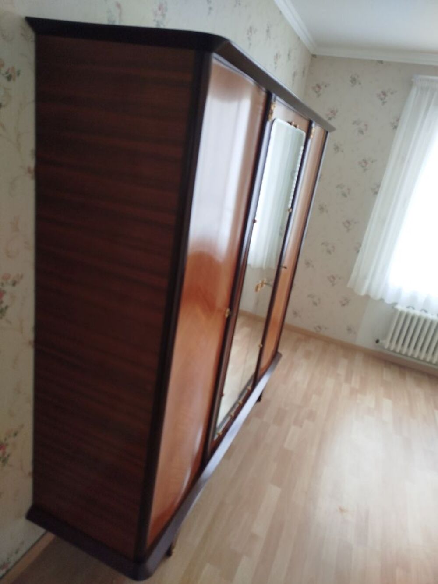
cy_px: 292
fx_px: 405
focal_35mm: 24
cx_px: 219
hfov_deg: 56.8
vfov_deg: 71.6
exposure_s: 1/33
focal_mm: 5.31
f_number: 1.7
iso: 125
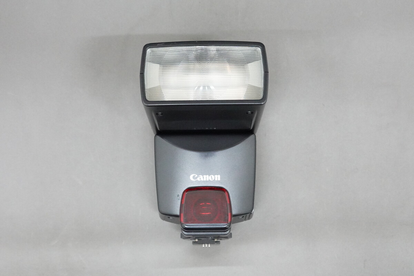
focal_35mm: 46
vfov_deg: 29.2
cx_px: 207
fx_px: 529
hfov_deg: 42.7
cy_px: 138
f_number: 5.6
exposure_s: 1/50
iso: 3200
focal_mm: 16.86
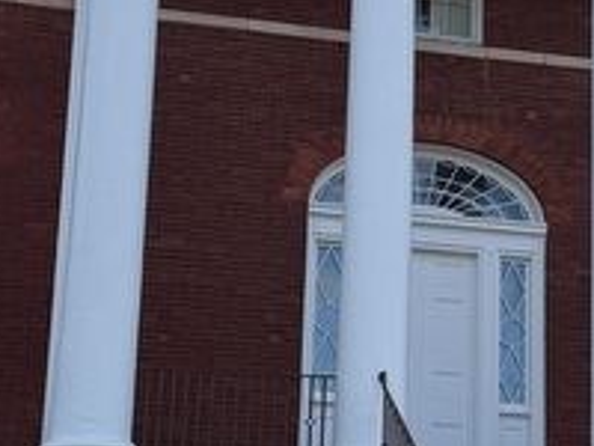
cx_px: 404
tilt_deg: +16.9
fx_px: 1647
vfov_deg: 15.4
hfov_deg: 20.4
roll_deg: -0.2
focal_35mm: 96
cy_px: 214
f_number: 1.78
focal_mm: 6.76
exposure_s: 1/3425
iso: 80
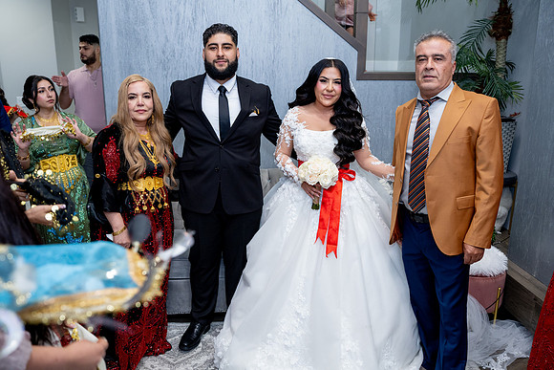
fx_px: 431
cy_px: 185
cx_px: 277
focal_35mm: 28
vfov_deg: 46.4
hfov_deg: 65.5
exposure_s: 1/160
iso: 1000
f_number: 2.8
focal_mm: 28
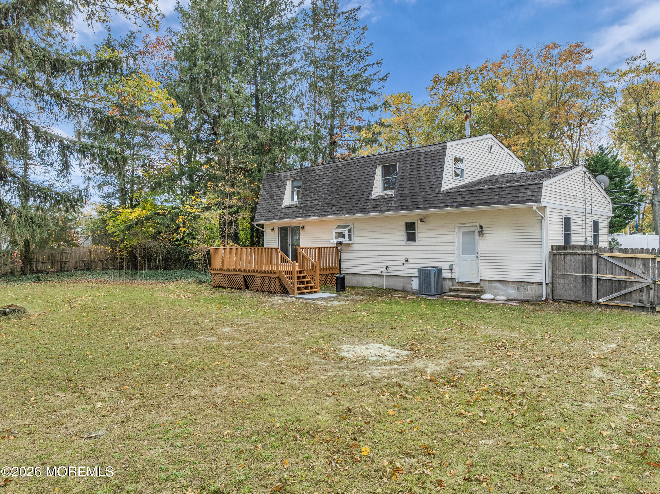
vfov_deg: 56.8
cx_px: 330
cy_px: 247
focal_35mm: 24
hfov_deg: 71.6
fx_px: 457
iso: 410
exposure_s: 1/1250
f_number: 2.8
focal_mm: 12.29
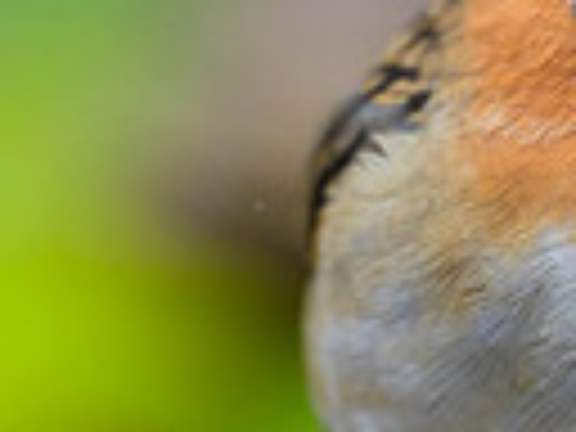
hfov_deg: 0.7
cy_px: 180
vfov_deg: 0.5
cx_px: 453
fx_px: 46741
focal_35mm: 2809
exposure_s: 1/2000
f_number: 2.8
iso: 900
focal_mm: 400
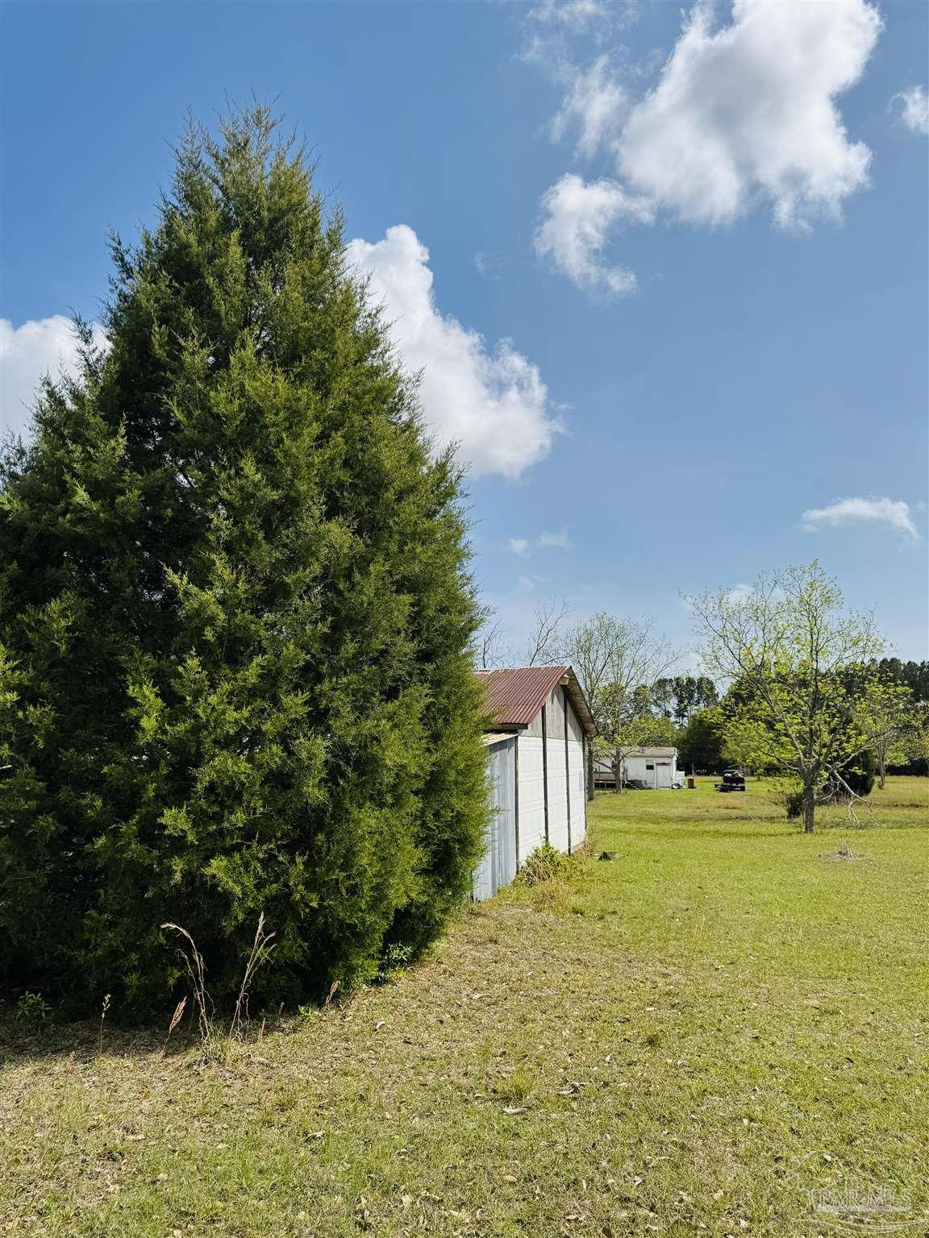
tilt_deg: +11.4
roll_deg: -0.7
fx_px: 859
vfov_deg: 71.6
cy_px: 619
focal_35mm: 24
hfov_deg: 56.8
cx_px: 464
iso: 80
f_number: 1.78
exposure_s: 1/7937
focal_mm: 6.76
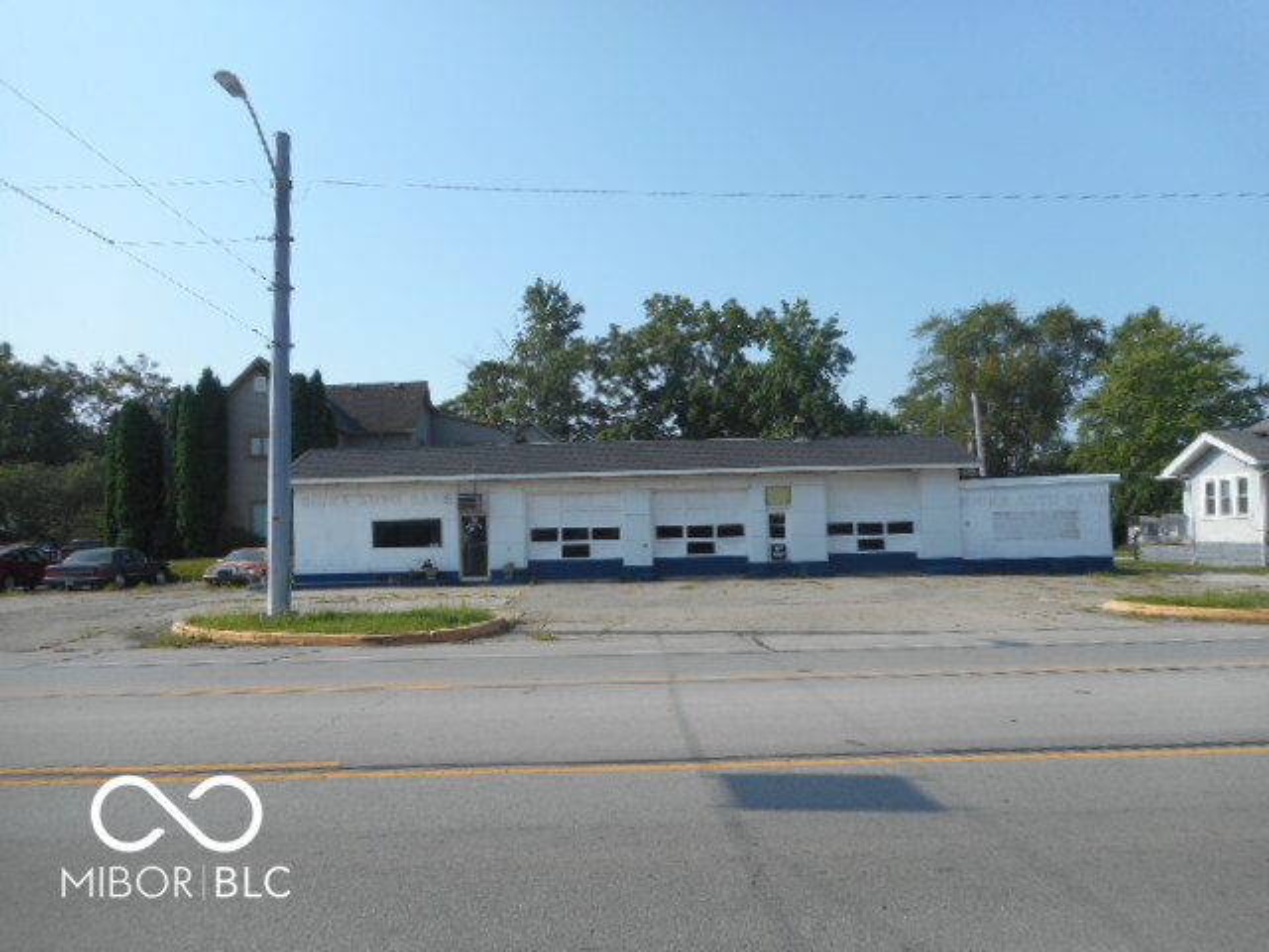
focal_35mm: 25
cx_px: 634
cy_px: 476
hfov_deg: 69.4
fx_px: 916
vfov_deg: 54.9
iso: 80
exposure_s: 1/640
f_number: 3.7
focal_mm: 4.5
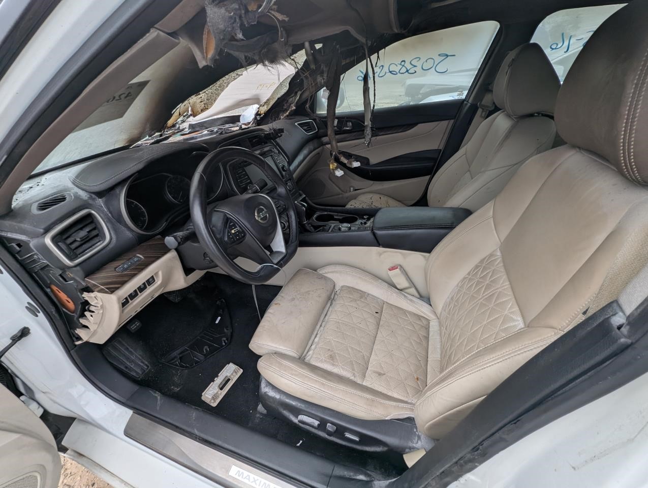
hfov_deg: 106.1
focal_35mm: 13
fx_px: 244
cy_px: 244
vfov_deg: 90.1
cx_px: 324
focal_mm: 1.95
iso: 53
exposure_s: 1/145
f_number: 2.2
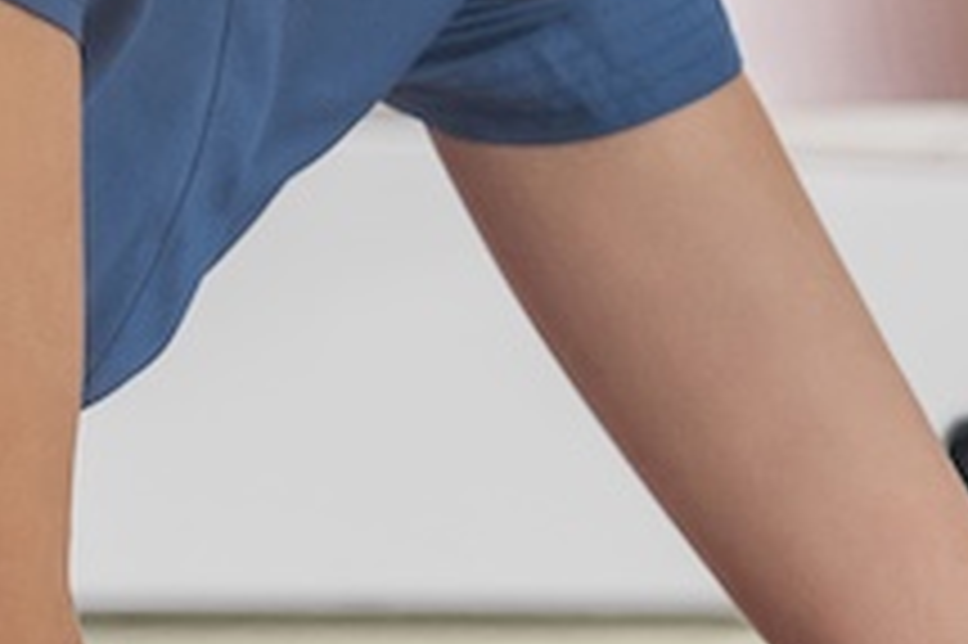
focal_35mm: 435
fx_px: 11687
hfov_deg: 4.7
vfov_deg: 3.2
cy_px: 635
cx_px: 576
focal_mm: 55
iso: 640
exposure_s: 1/320
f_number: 3.2
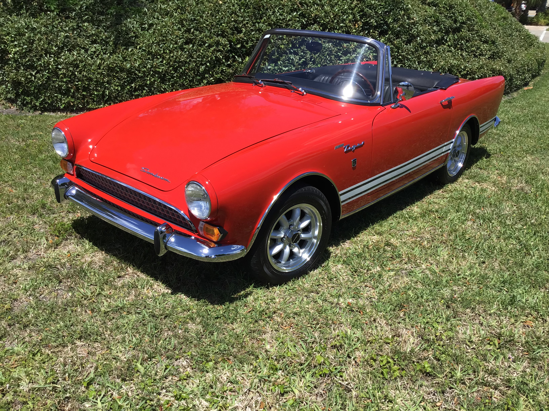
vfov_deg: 45.4
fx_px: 492
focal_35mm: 31
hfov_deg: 58.4
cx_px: 274
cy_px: 206
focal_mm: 3.3
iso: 25
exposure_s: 1/936
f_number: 2.4
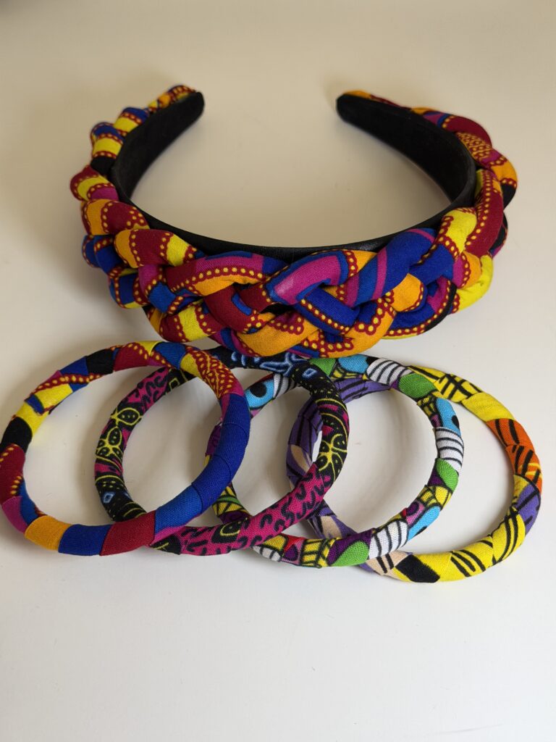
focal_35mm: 48
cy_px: 371
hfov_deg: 30.3
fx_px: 1028
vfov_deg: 39.7
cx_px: 278
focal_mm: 6.76
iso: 64
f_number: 1.78
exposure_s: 1/233
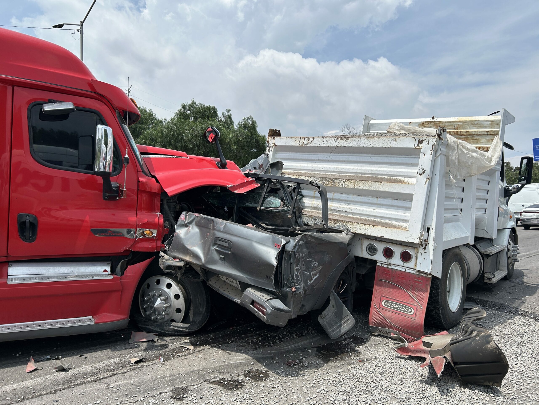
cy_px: 202
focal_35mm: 26
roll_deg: +2.3
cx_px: 270
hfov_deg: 67.3
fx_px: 405
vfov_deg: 53.1
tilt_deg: +3.5
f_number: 1.5
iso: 50
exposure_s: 1/5882
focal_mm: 5.7
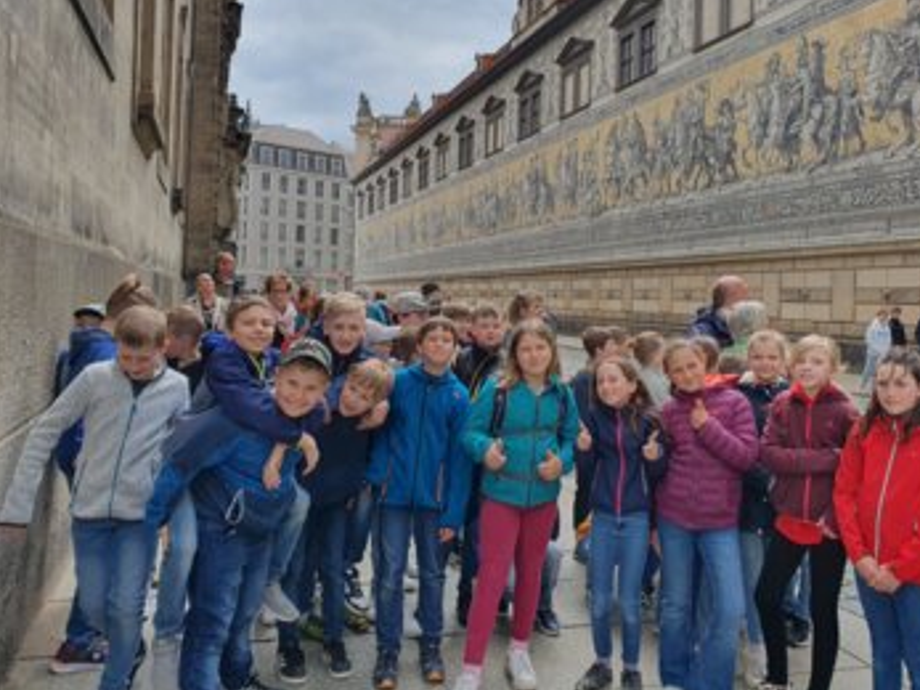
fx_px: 797
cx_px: 514
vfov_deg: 46.7
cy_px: 305
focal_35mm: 30
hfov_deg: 59.8
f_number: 2.4
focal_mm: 4.32
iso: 50
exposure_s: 1/522
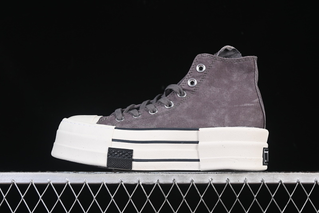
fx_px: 665
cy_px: 106
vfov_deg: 18.2
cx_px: 160
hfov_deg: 27.0
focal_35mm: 75
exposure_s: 1/80
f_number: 7.1
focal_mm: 50
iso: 160
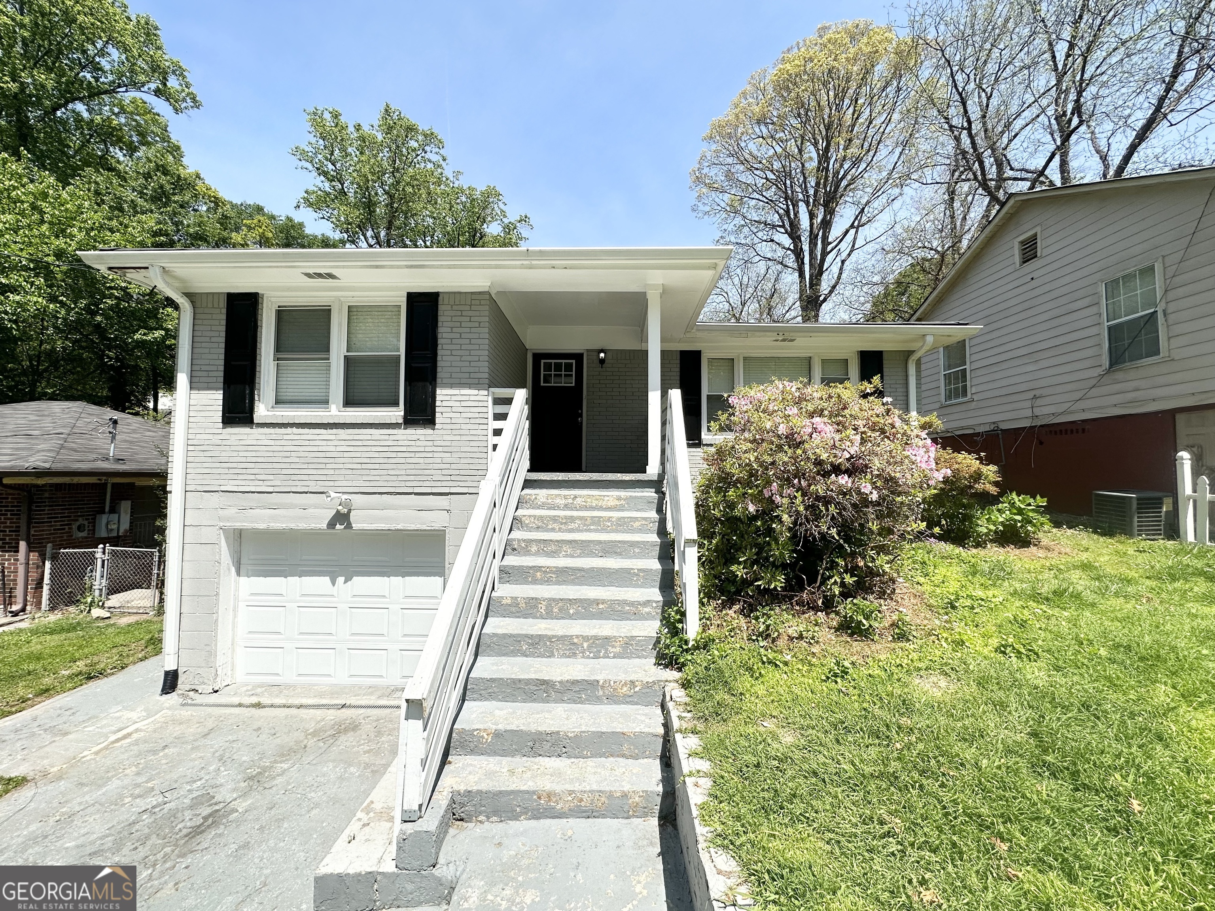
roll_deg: -0.9
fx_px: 491
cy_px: 456
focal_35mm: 14
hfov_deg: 102.1
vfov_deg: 85.7
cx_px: 608
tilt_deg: +2.3
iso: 50
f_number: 2.2
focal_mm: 2.22
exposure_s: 1/2451
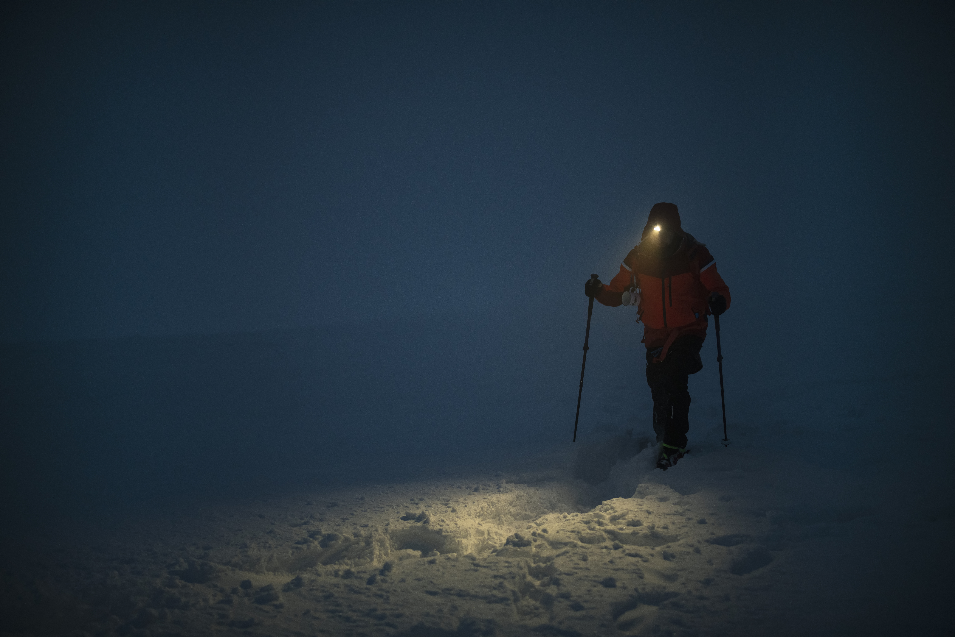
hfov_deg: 54.4
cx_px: 478
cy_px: 318
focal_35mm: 35
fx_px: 928
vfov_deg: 37.9
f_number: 1.4
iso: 1250
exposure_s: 1/320
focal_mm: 35
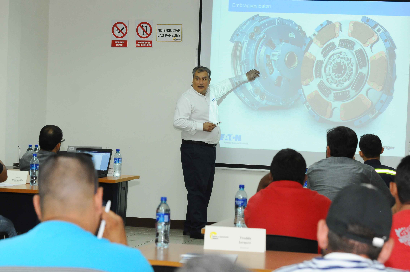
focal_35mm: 105
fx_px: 1194
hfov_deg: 19.5
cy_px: 136
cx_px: 205
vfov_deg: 13.0
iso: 1250
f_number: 5.6
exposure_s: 1/80
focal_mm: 70
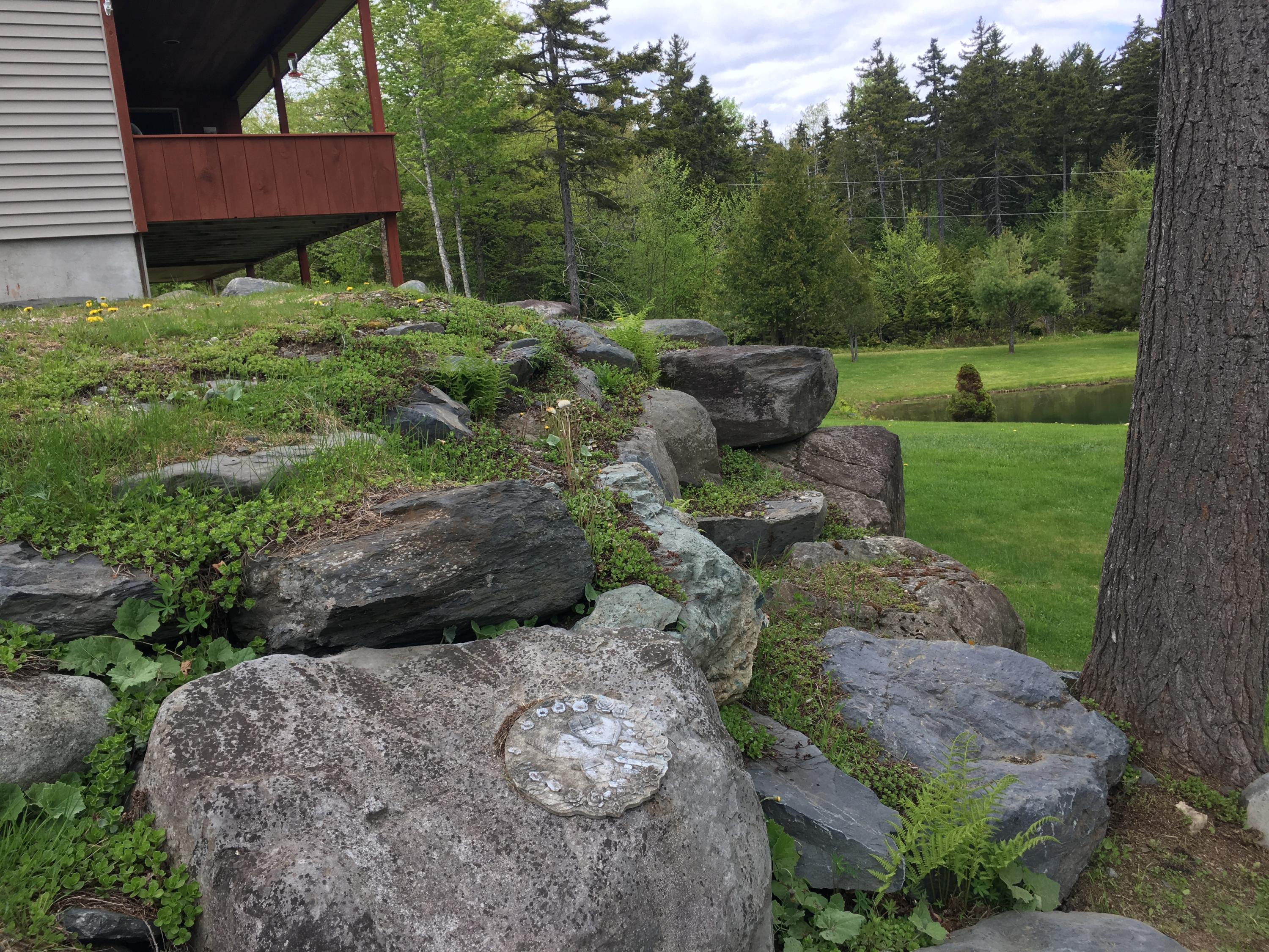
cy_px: 476
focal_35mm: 29
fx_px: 1063
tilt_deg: -7.5
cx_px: 634
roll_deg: +4.1
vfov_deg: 48.2
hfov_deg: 61.7
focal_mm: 4.15
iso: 25
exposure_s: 1/407
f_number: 2.2
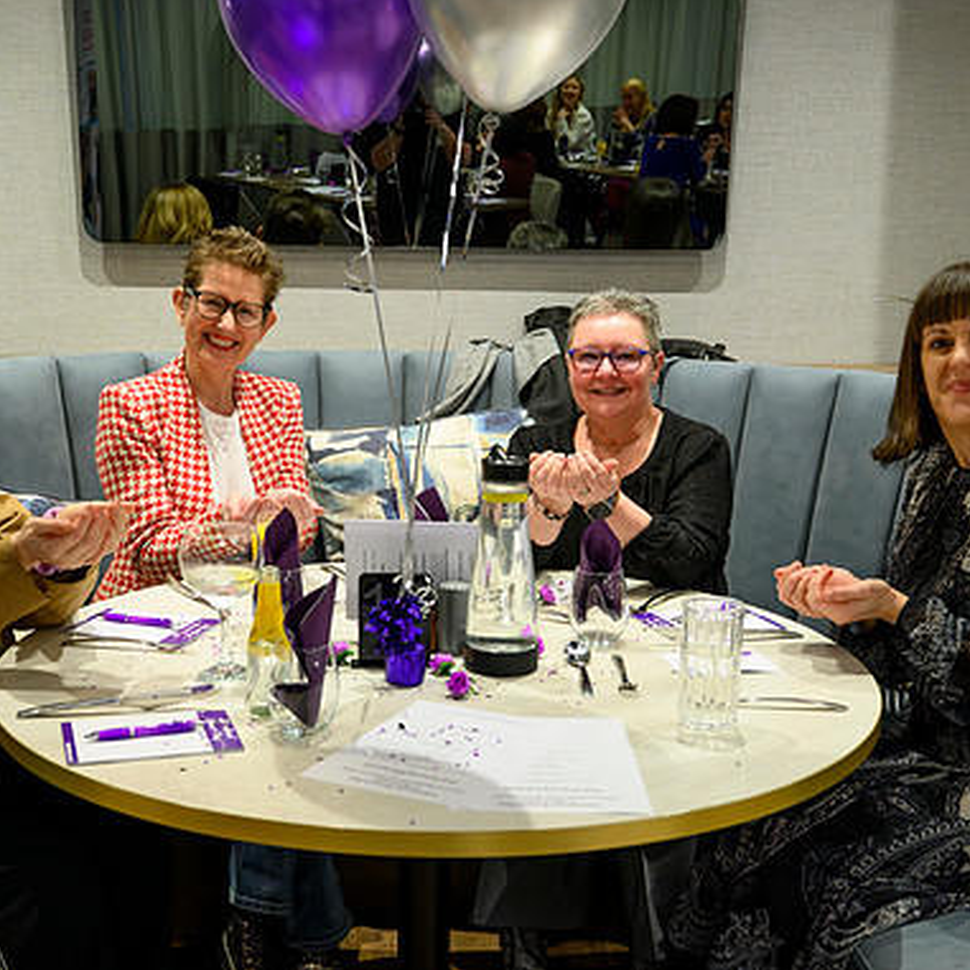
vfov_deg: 38.3
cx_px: 410
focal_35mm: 44
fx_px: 1395
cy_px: 481
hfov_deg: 38.3
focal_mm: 34
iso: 2500
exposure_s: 1/125
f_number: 5
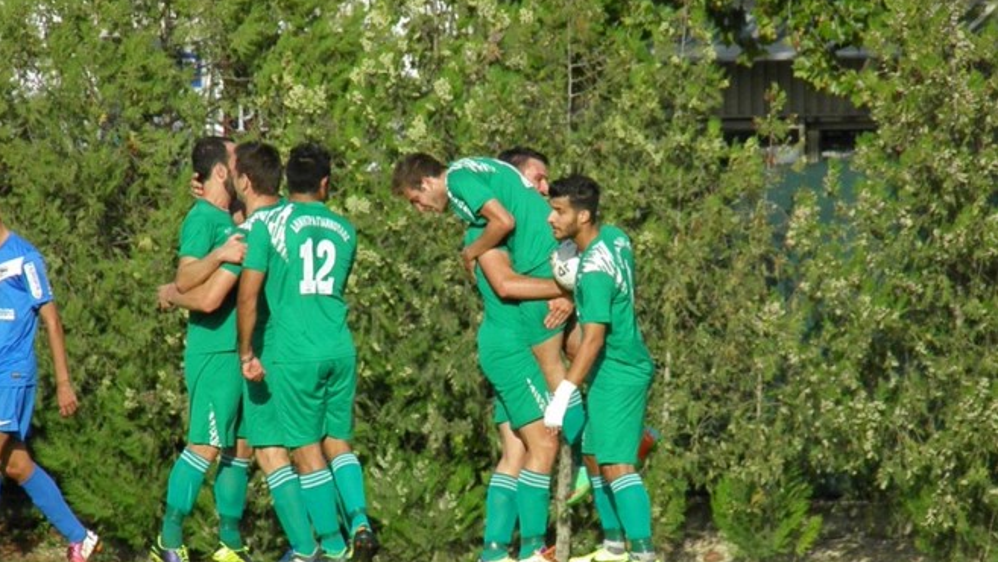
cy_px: 320
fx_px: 15062
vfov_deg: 2.1
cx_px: 498
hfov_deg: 3.8
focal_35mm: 569
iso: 500
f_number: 7.5
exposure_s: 1/1250
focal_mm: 93.4
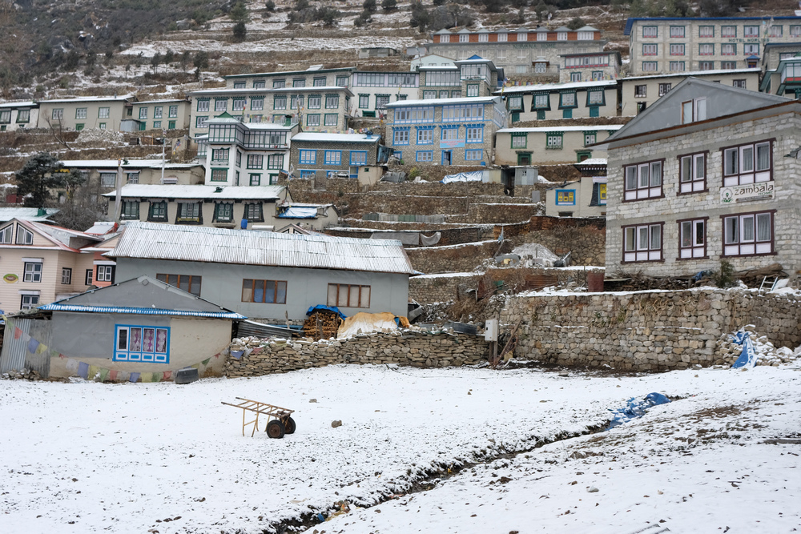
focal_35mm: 35
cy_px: 267
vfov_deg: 37.9
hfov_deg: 54.4
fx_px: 779
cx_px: 400
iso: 500
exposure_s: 1/1100
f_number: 5
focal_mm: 23
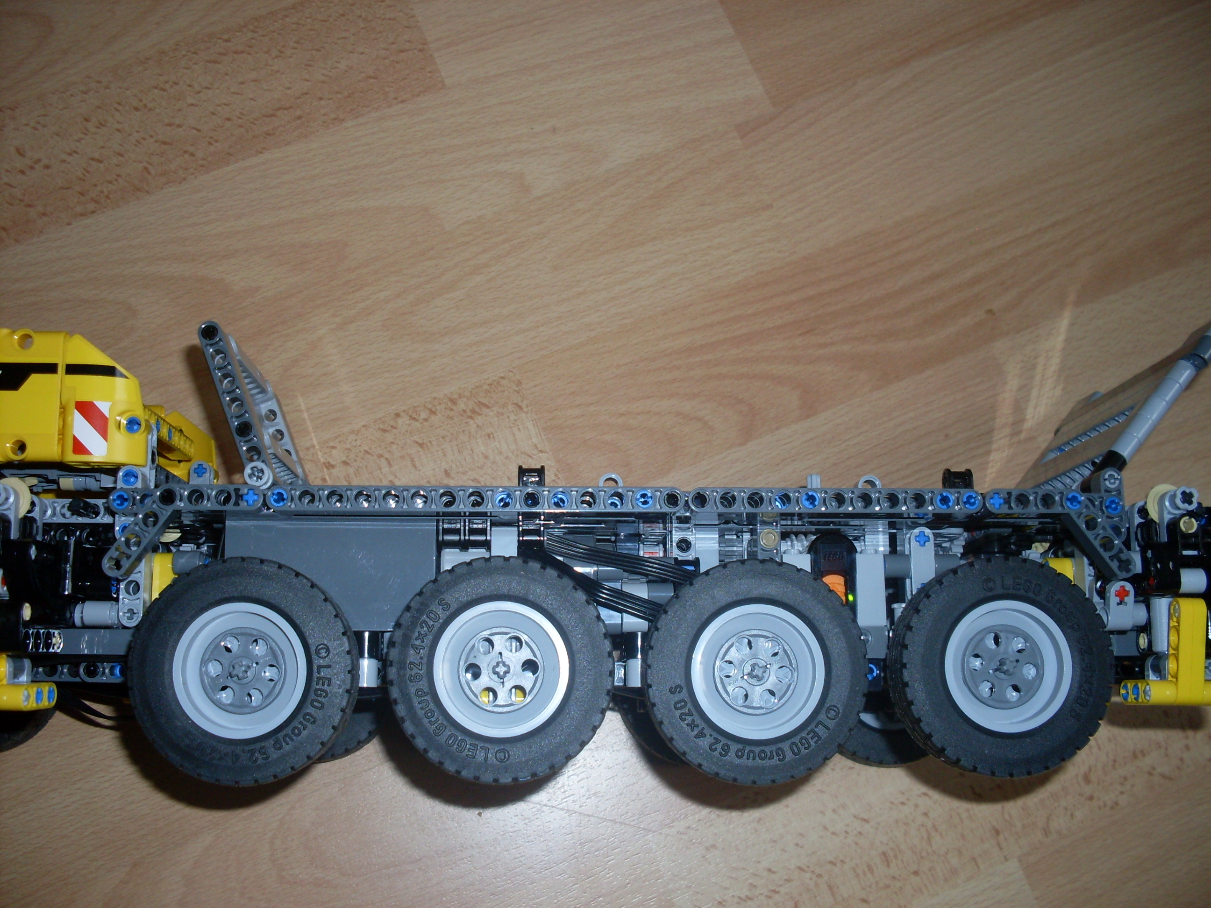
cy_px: 454
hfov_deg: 49.0
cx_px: 606
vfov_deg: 37.7
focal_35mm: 38
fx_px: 1329
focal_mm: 6.3
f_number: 2.8
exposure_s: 1/45
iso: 100
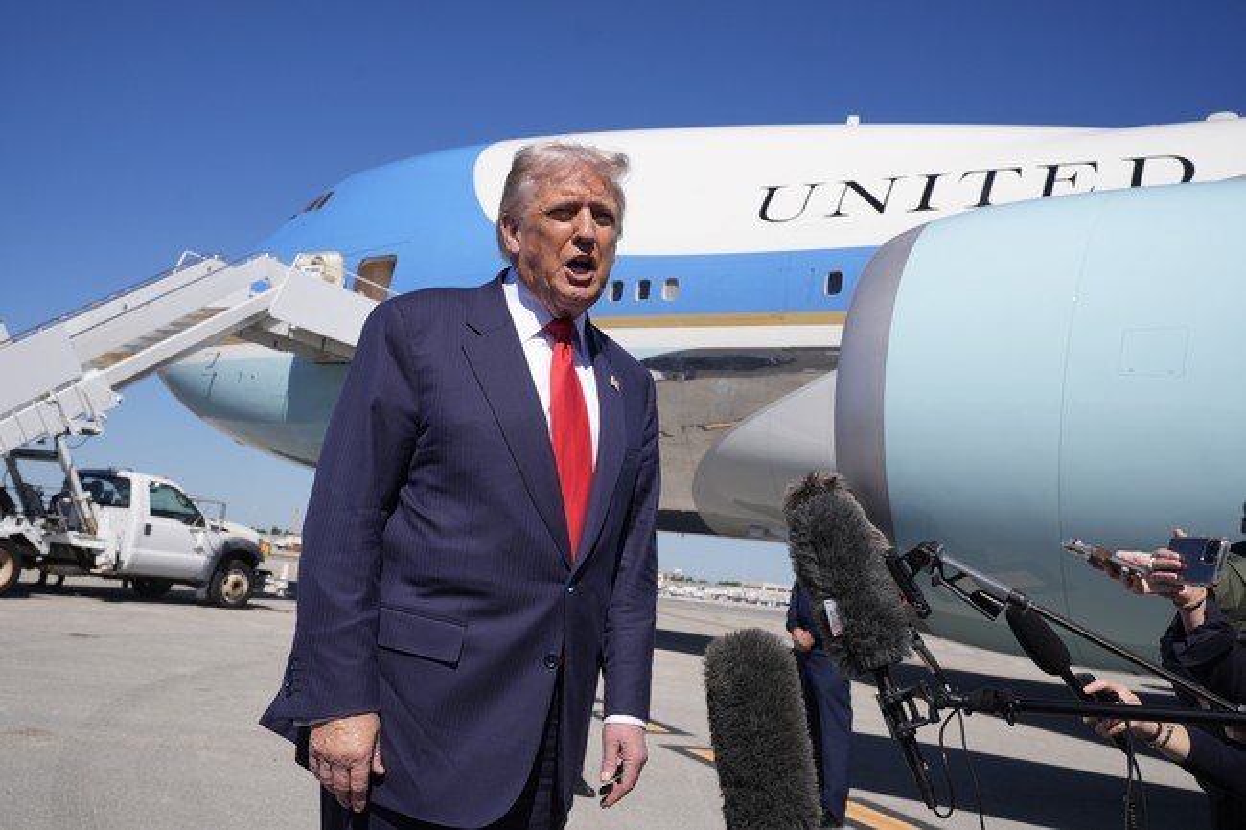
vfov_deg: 38.9
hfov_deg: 55.8
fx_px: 1176
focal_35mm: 34
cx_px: 623
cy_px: 415
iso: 400
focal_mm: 34
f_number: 8
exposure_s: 1/1600
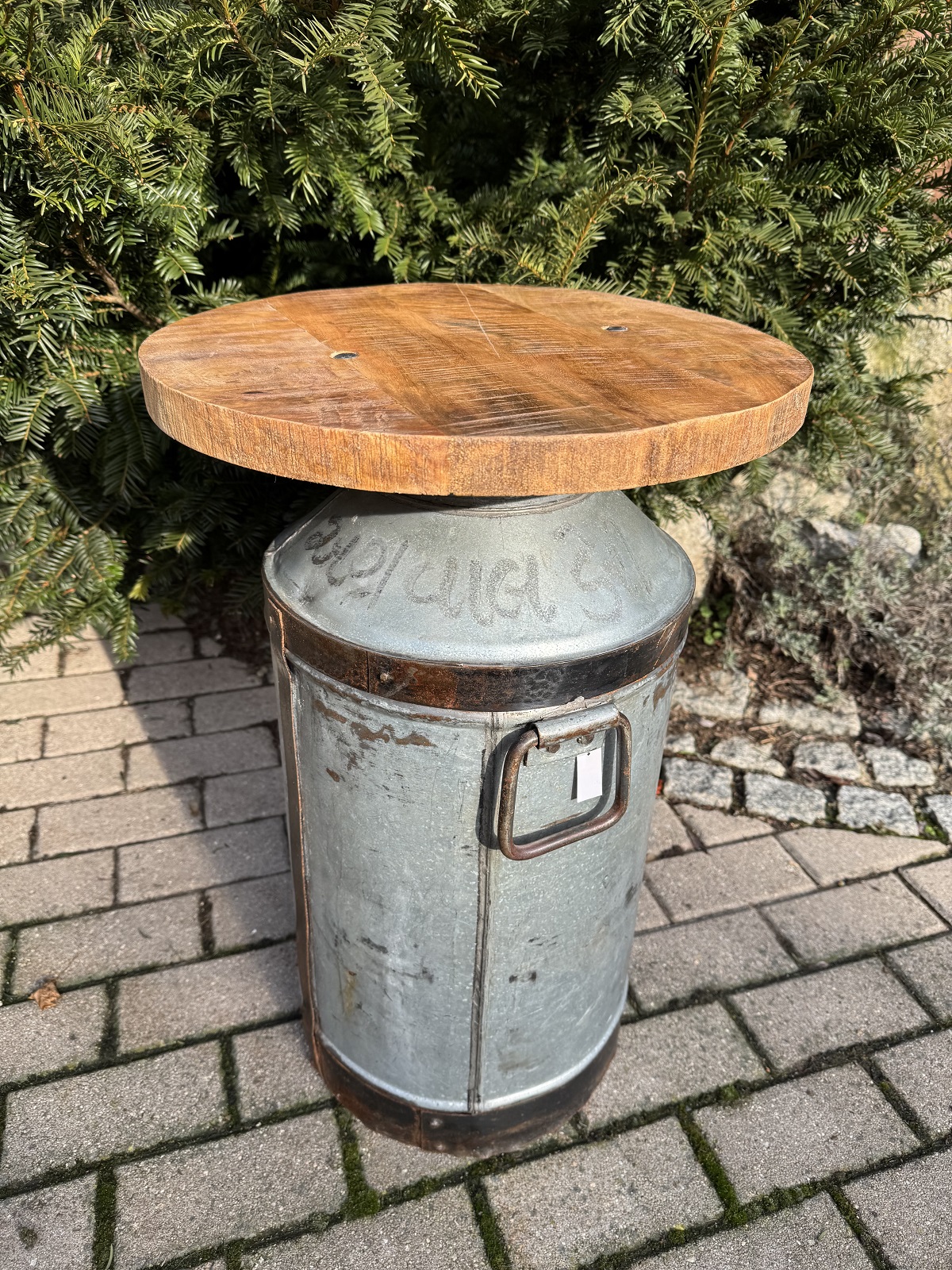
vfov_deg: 71.6
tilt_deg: -27.4
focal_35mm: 24
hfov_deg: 56.8
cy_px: 635
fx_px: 880
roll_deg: +4.3
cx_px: 476
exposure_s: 1/995
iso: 80
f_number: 1.78
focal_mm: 6.76
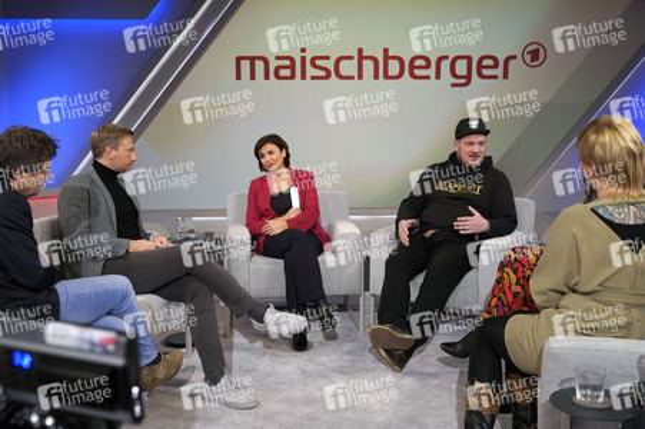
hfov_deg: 51.9
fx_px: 662
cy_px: 214
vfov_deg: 35.9
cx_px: 322
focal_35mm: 37
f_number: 5.6
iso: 1600
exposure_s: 1/200
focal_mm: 37
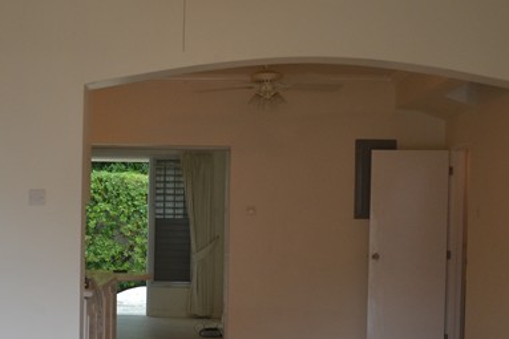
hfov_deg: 28.8
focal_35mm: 69
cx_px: 129
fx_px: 975
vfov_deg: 19.6
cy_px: 245
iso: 400
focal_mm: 22
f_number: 3.8
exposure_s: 1/60
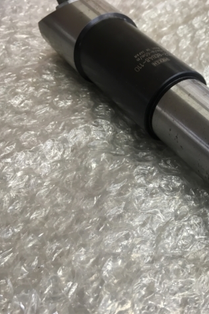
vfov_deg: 47.4
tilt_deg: -51.2
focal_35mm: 41
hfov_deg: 31.1
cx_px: 190
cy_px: 155
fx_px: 357
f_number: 2.2
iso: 50
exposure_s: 1/30
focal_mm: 4.15
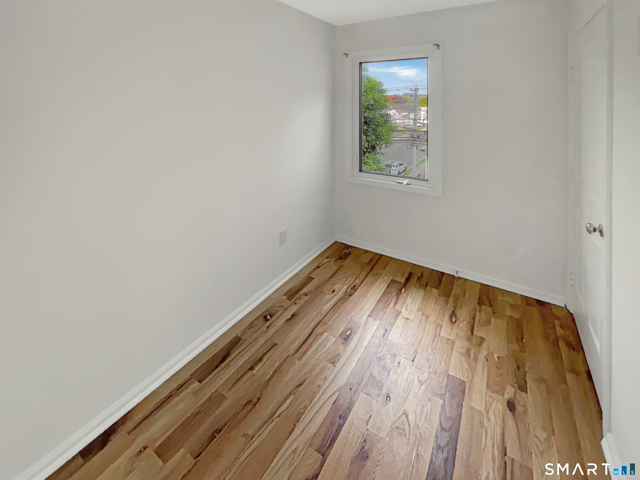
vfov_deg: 85.7
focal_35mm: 14
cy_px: 240
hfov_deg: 102.1
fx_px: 259
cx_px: 320
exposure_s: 1/173
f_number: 2.2
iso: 32
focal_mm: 2.22
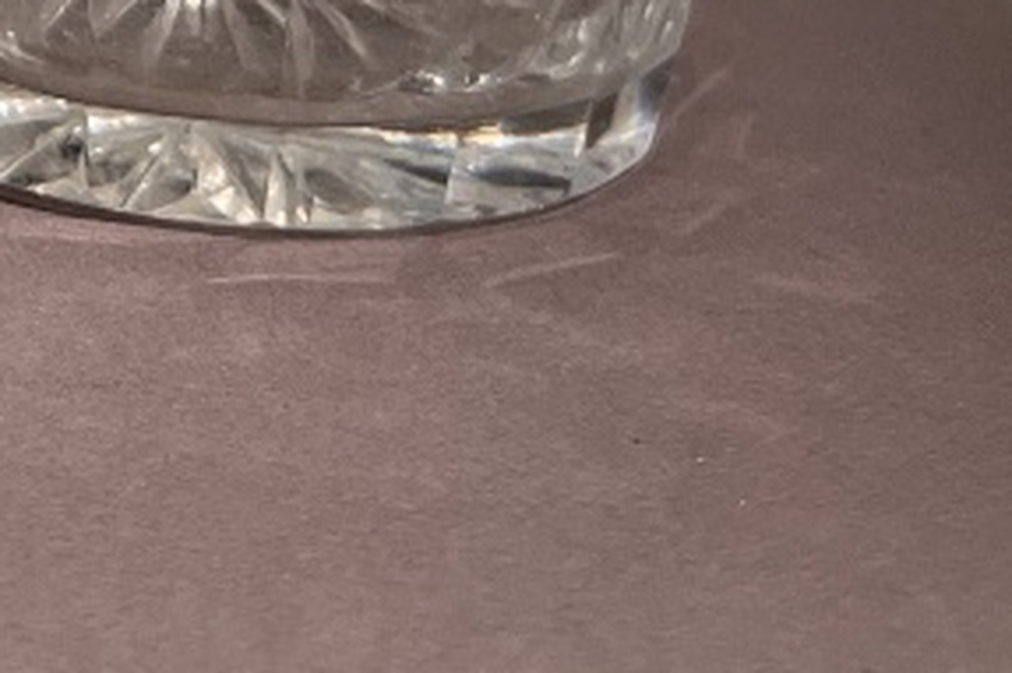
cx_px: -508
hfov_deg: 16.5
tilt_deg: -3.9
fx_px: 3175
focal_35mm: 113
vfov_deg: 10.5
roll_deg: -1.7
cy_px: -899
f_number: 1.5
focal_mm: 5.7
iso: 100
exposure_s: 1/100
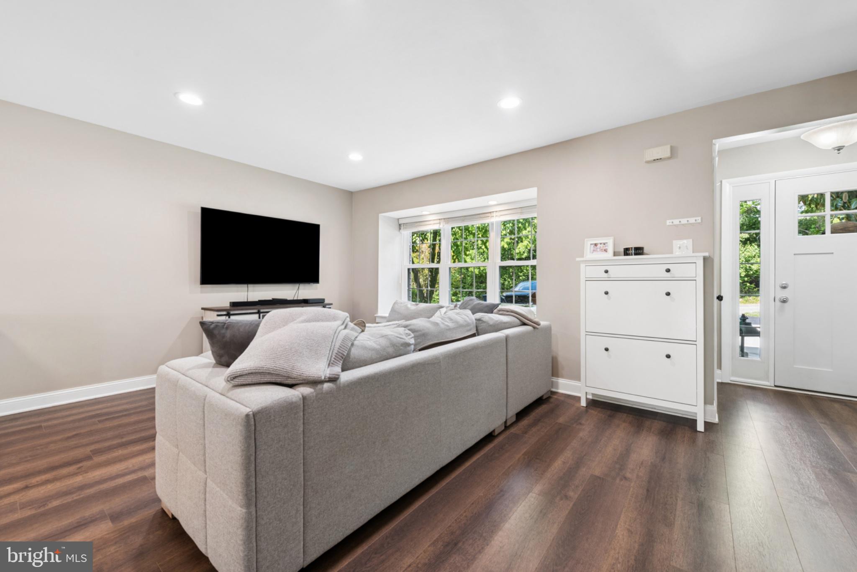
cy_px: 286
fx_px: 357
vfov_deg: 77.4
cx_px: 428
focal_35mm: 15
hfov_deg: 100.4
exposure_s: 1/10
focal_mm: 15
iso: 250
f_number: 9
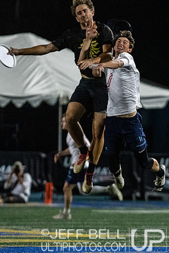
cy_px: 123
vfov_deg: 2.8
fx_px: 5133
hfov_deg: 1.9
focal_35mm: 729
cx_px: 120
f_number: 4
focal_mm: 300
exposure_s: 1/1000
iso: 6400
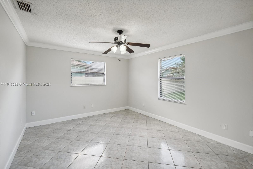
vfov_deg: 77.3
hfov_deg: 100.4
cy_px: 84
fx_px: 105
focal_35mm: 15
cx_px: 126
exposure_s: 1/110
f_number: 7.1
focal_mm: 10
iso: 1600
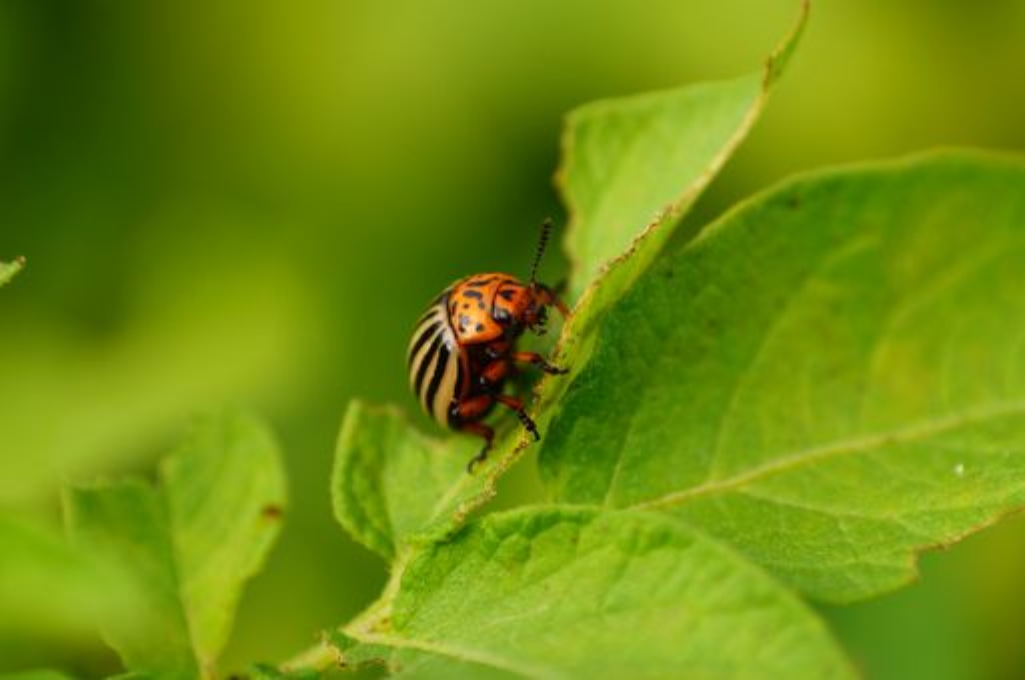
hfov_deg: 13.7
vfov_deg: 9.1
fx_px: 4265
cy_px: 340
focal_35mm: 150
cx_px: 512
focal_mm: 100
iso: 100
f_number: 4.5
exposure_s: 1/200
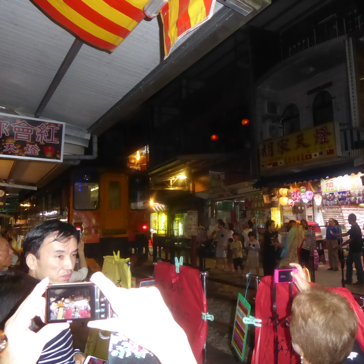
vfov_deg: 54.0
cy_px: 184
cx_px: 238
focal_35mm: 30
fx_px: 357
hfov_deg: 53.1
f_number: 3.3
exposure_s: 1/60
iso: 800
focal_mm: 4.3
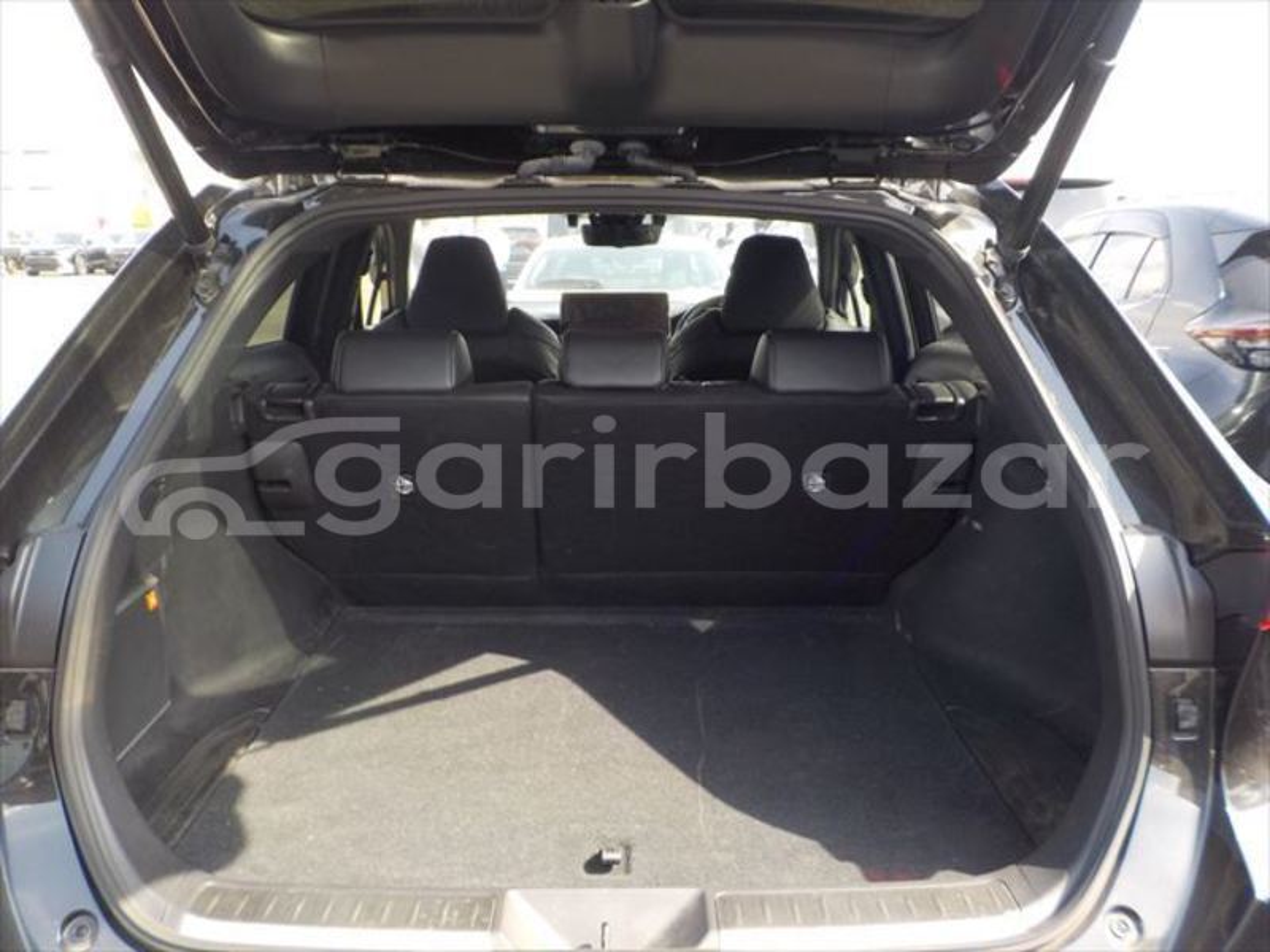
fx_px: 1101
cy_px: 476
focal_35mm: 30
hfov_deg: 60.0
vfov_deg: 46.8
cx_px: 635
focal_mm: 4.1
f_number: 3.3
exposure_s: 1/125
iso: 125
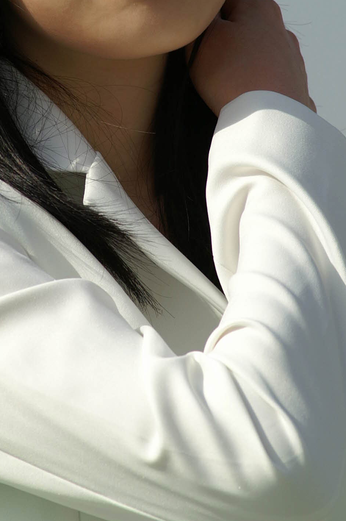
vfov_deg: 3.2
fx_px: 9201
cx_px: 123
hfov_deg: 2.2
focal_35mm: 637
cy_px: 108
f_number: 6.3
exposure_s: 1/800
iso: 100
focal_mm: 200
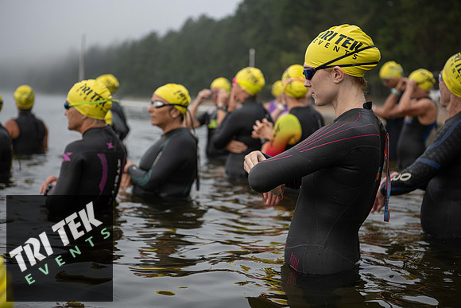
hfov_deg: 28.8
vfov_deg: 19.5
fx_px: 897
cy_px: 154
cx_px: 230
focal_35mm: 70
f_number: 4
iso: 400
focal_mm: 70
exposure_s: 1/800
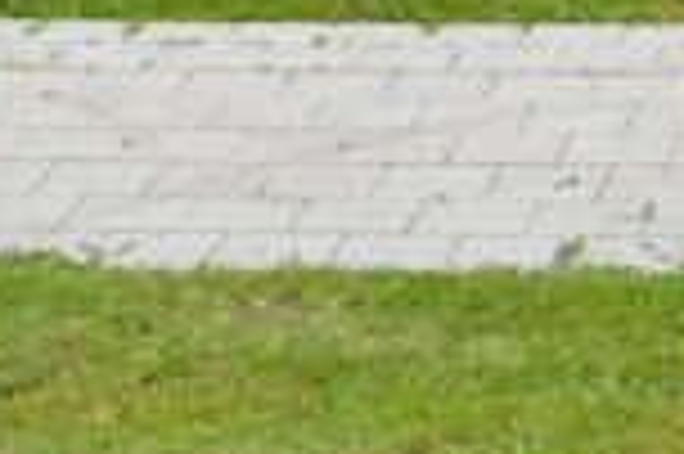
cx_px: 1238
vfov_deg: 6.7
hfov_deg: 10.6
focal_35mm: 182
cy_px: -969
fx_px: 3454
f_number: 8
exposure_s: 1/250
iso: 100
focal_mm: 18
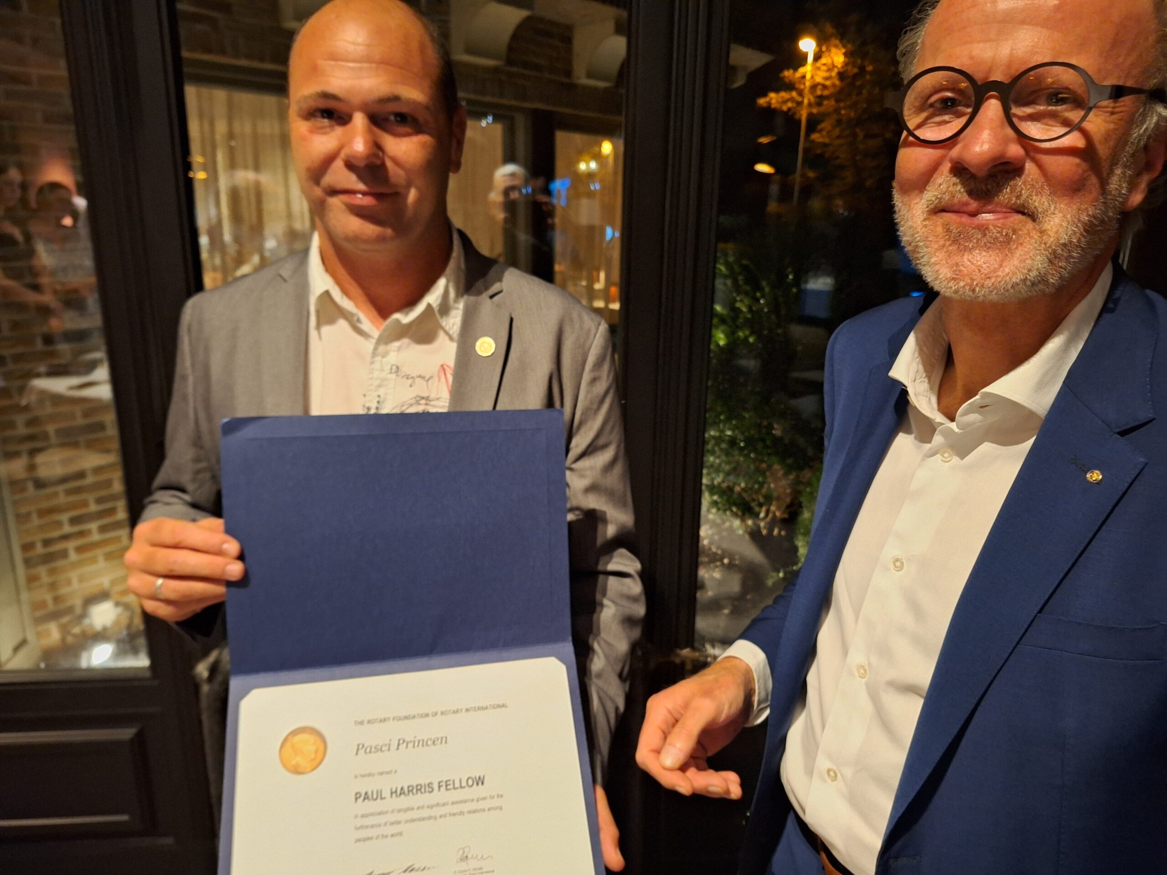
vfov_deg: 58.9
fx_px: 775
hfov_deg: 73.9
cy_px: 438
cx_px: 584
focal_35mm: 23
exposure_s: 1/20
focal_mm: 5.54
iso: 640
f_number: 1.8
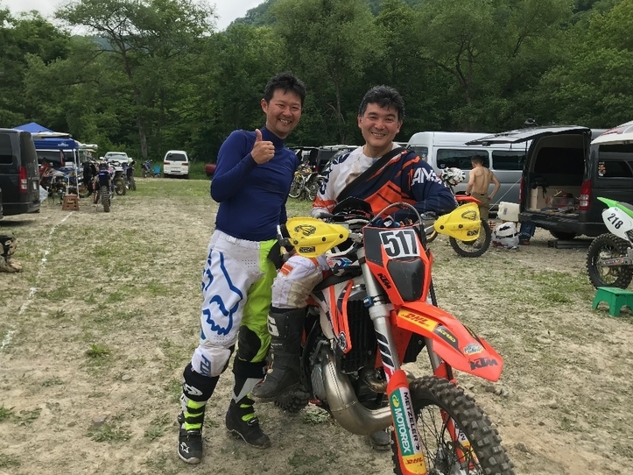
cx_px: 313
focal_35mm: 31
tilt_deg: -4.6
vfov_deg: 45.4
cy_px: 223
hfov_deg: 58.4
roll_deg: -0.8
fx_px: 567
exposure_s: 1/378
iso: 20
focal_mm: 3.99
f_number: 1.8
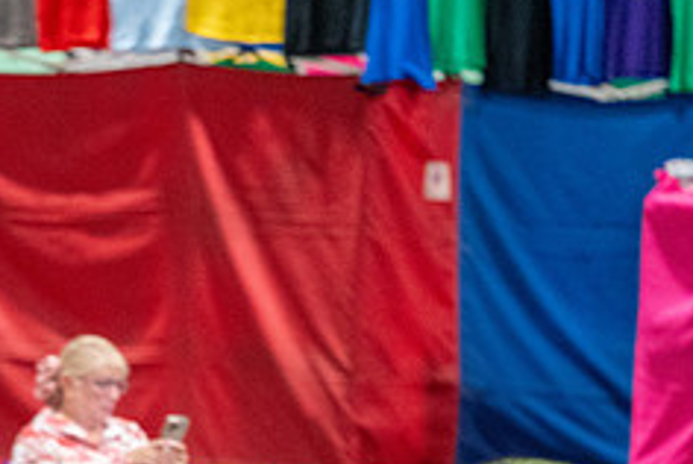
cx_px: -94
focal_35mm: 491
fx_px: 9463
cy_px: 551
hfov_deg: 4.2
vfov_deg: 2.8
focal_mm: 200
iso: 6400
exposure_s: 1/250
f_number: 2.8
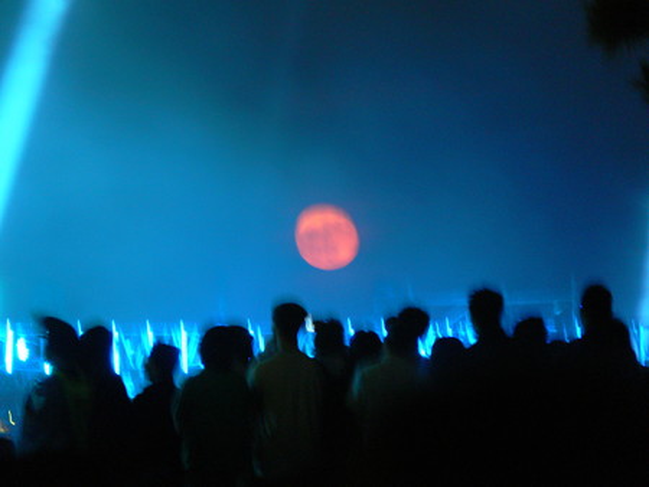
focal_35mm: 377
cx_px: 324
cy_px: 244
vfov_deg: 3.9
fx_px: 7072
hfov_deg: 5.3
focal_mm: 79.7
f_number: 3.7
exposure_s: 1/1.6
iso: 200
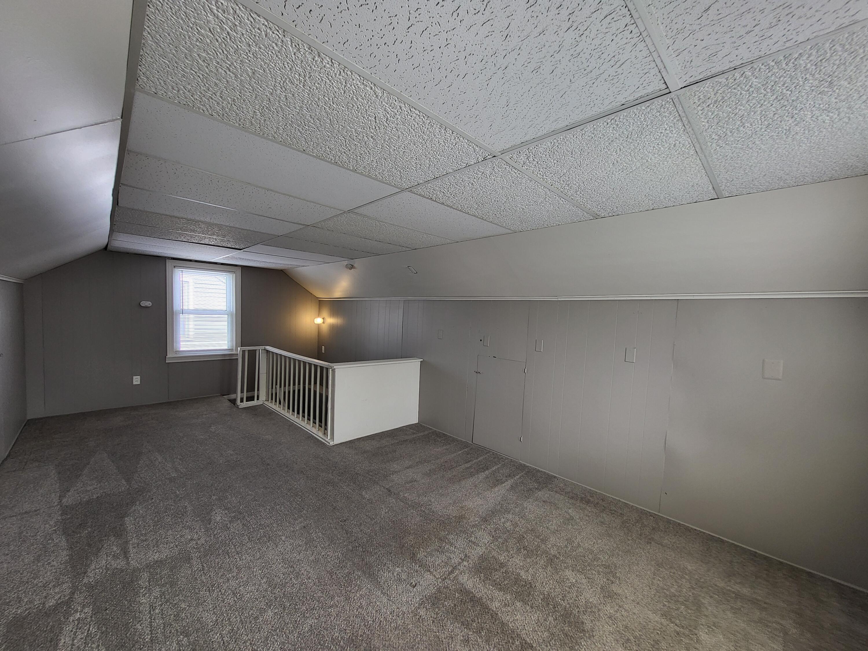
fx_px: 326
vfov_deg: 89.9
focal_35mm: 13
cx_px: 434
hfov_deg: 106.2
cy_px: 326
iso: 64
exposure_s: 1/60
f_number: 2.2
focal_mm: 1.74
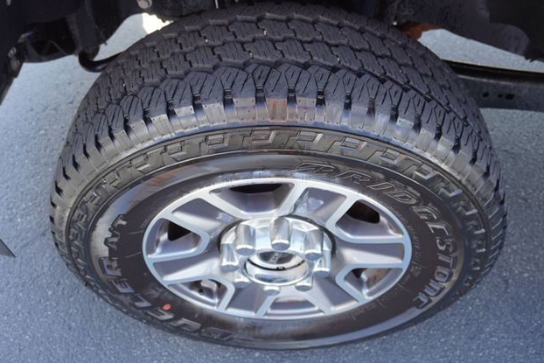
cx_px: 269
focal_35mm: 34
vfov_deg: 38.9
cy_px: 177
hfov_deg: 55.8
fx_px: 514
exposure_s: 1/160
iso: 320
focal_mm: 22
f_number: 4
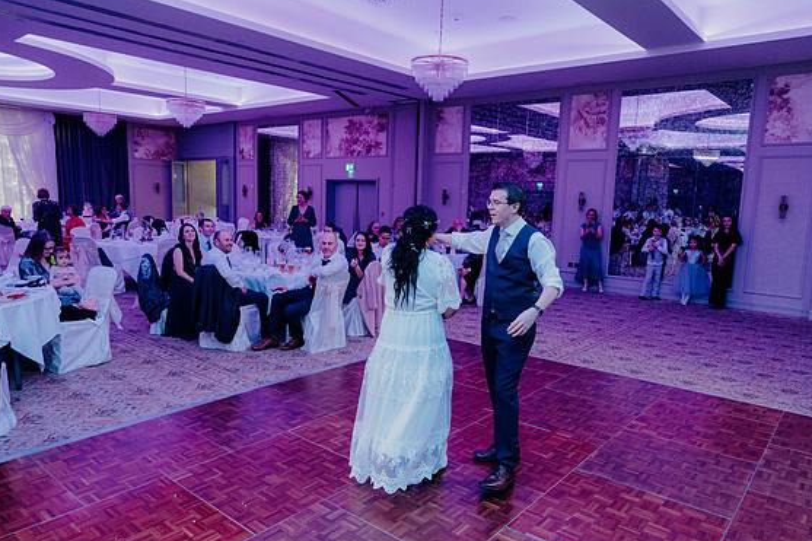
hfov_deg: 71.5
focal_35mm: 25
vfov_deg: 51.3
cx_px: 408
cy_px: 278
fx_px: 564
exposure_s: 1/160
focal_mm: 24
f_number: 3.5
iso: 3200
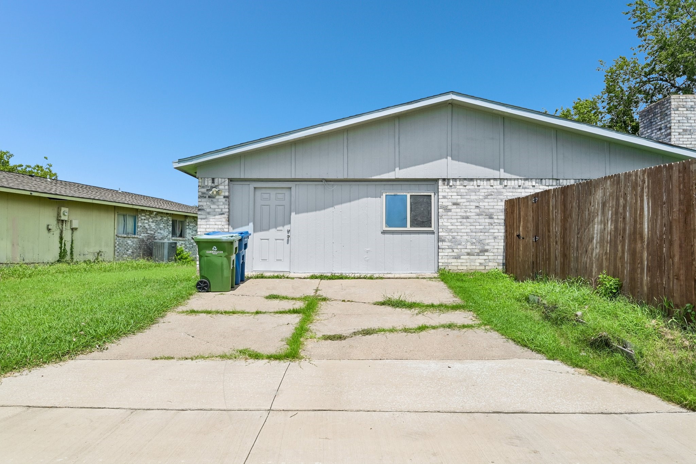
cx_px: 348
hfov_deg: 71.5
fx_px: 483
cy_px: 232
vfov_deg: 51.3
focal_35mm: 25
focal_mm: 25
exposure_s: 1/2000
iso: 400
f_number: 8
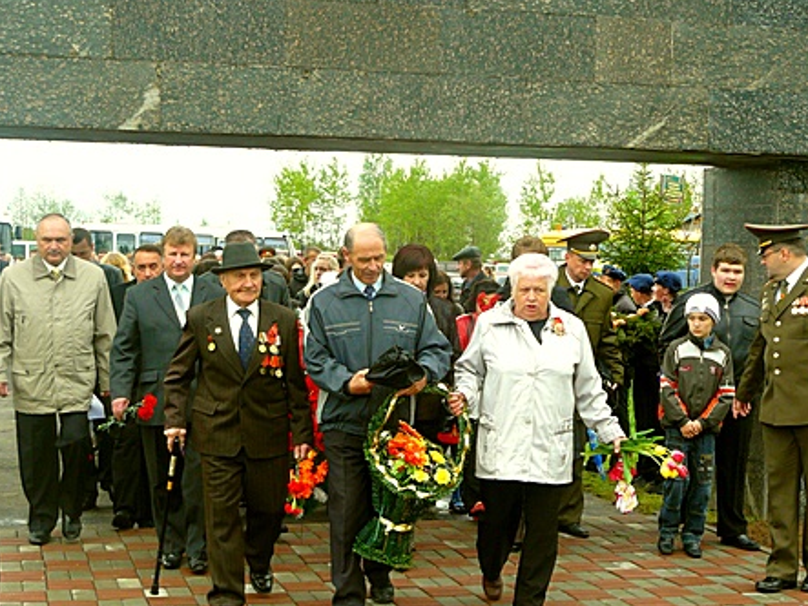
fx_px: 1517
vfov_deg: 22.6
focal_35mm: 65
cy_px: 303
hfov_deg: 29.8
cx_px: 467
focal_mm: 8
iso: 100
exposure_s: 1/100
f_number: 4
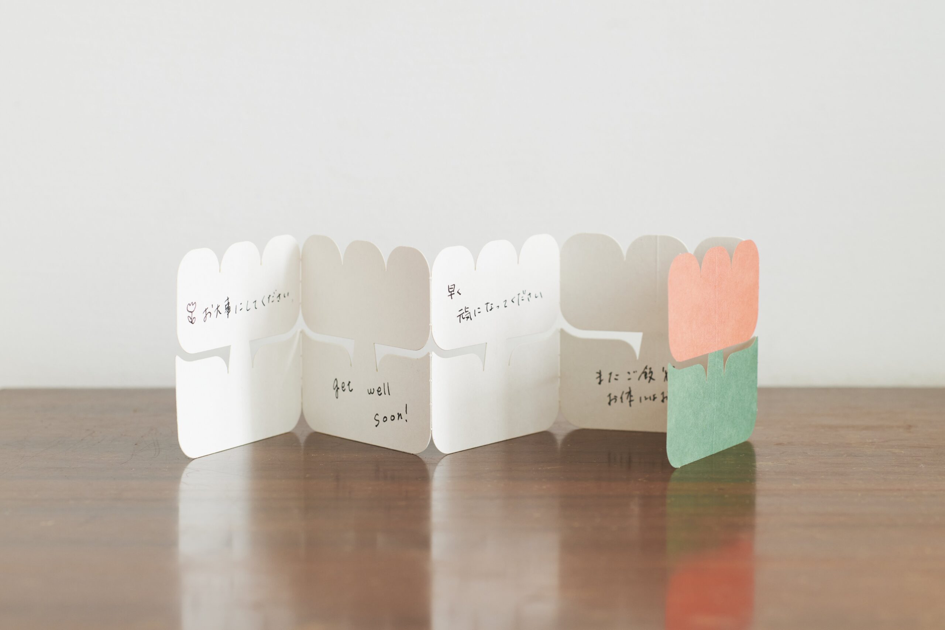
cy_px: 315
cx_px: 472
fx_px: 2231
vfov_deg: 16.1
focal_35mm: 85
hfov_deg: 23.9
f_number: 5.6
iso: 400
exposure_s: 1/15
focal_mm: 85
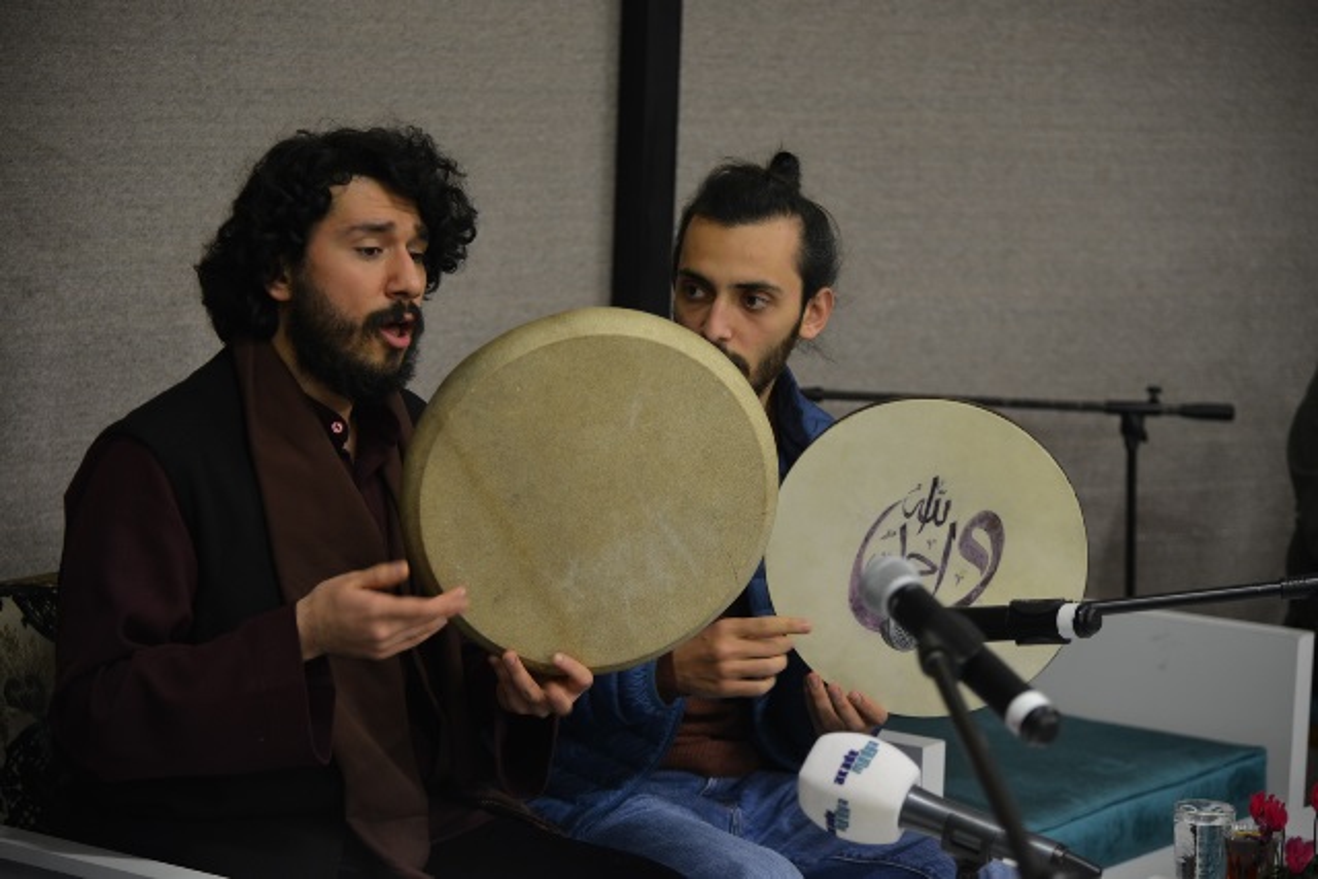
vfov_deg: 14.4
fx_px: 3479
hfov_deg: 21.5
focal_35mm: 95
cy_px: 440
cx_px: 659
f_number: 4
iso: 800
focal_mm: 95
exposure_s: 1/80
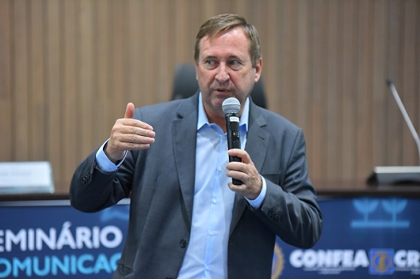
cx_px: 210
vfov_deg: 7.8
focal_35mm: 175
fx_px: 2040
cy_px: 140
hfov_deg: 11.8
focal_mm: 175
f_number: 3.2
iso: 3200
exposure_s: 1/160
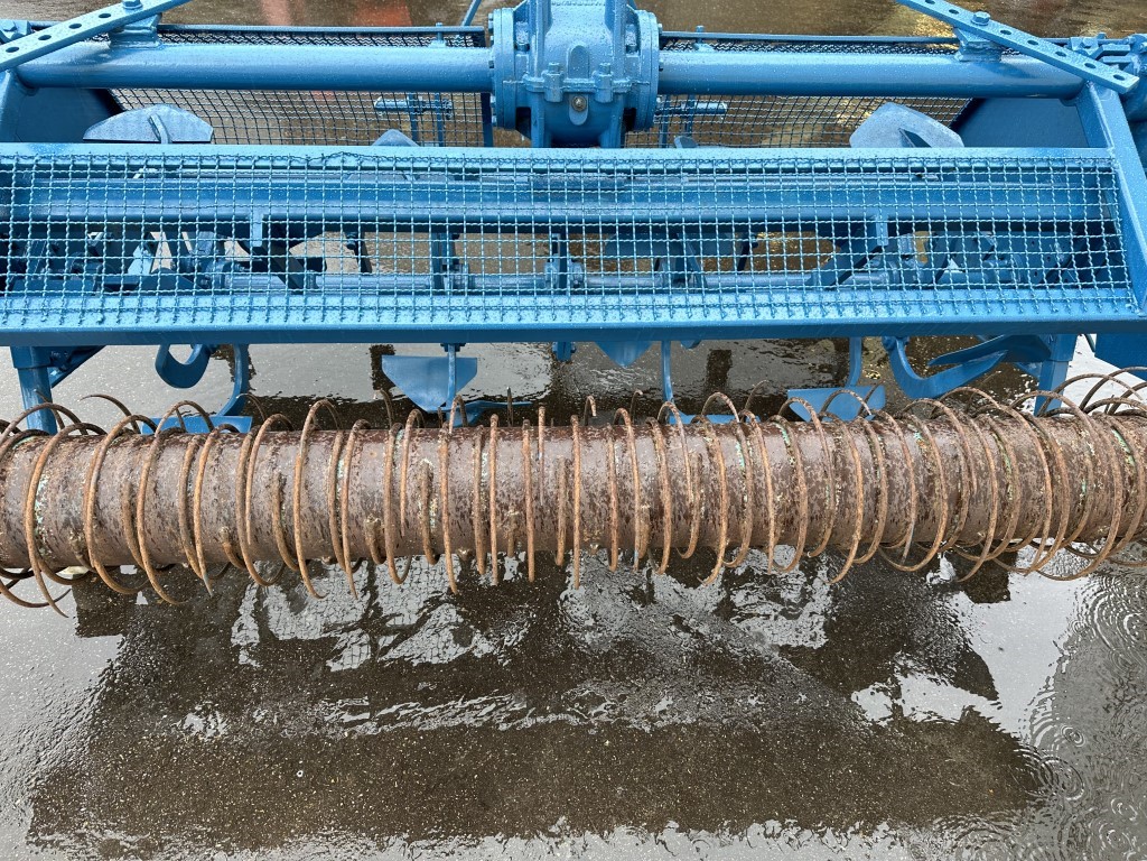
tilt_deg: -41.3
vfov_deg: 56.8
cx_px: 574
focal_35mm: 24
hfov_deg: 71.6
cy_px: 430
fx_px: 795
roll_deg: -1.4
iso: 64
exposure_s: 1/121
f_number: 1.78
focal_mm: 6.86
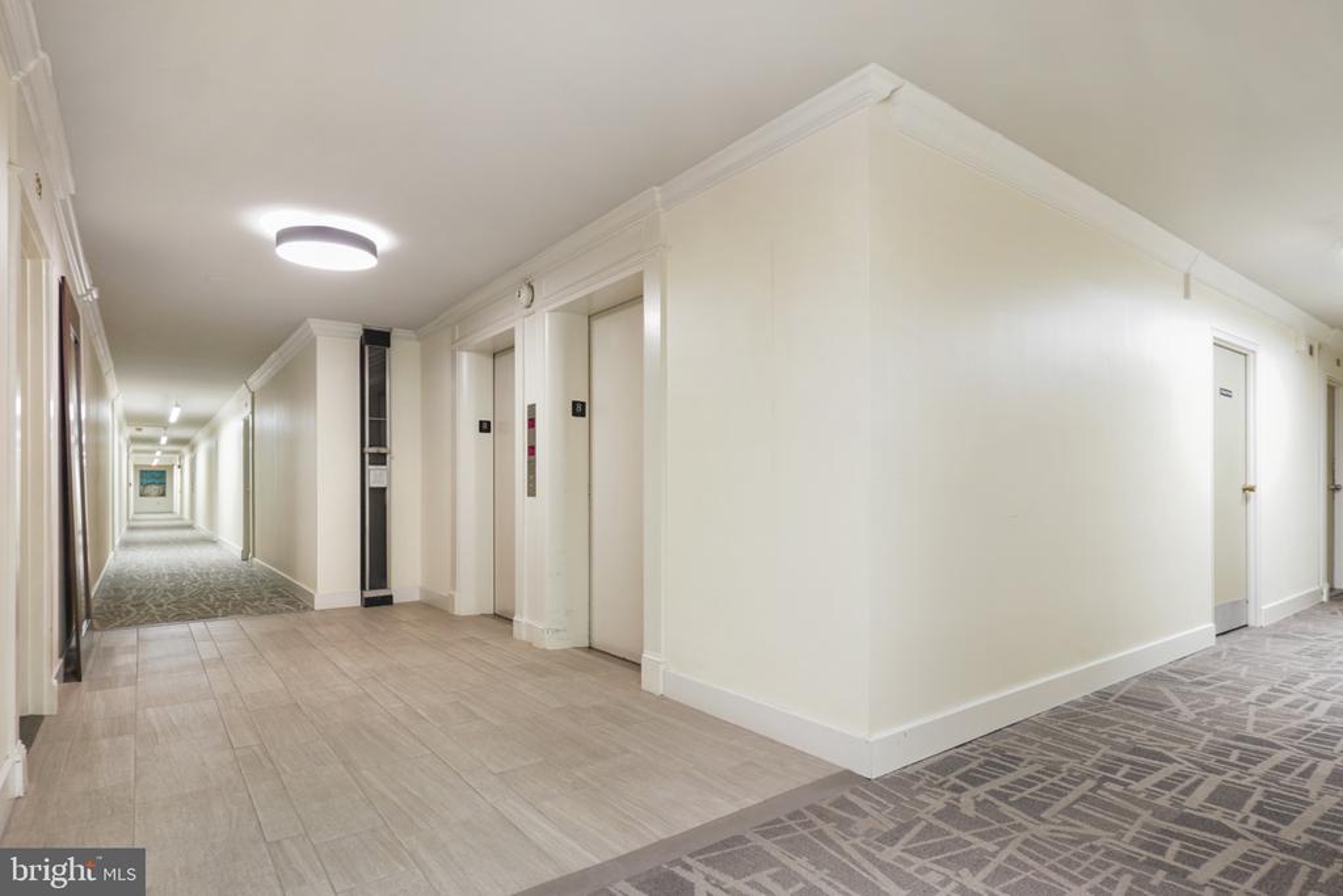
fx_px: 672
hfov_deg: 90.0
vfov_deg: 67.4
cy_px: 448
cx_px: 672
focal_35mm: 18
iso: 100
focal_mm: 18
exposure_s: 1/4
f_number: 2.8
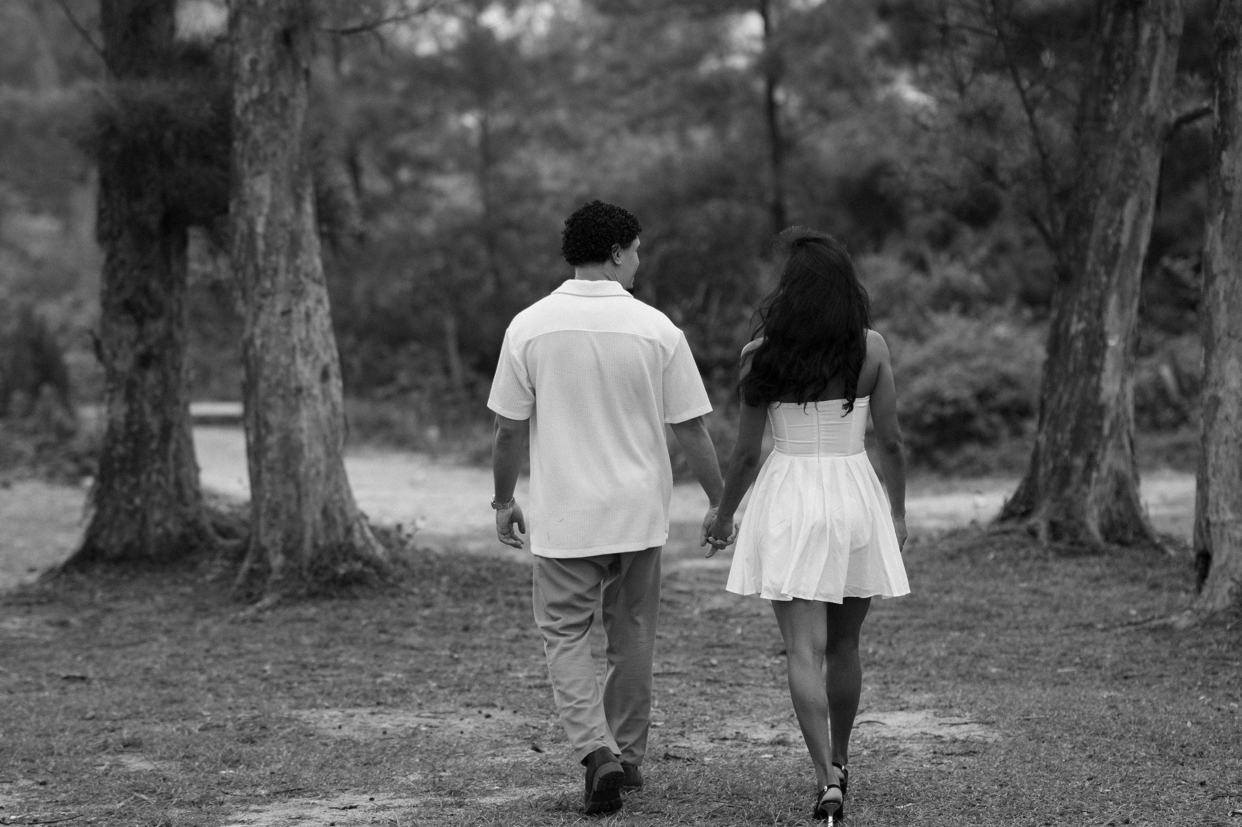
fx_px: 4459
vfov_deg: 10.6
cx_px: 621
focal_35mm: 129
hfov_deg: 15.9
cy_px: 414
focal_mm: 85
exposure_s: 1/640
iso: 200
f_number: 2.2
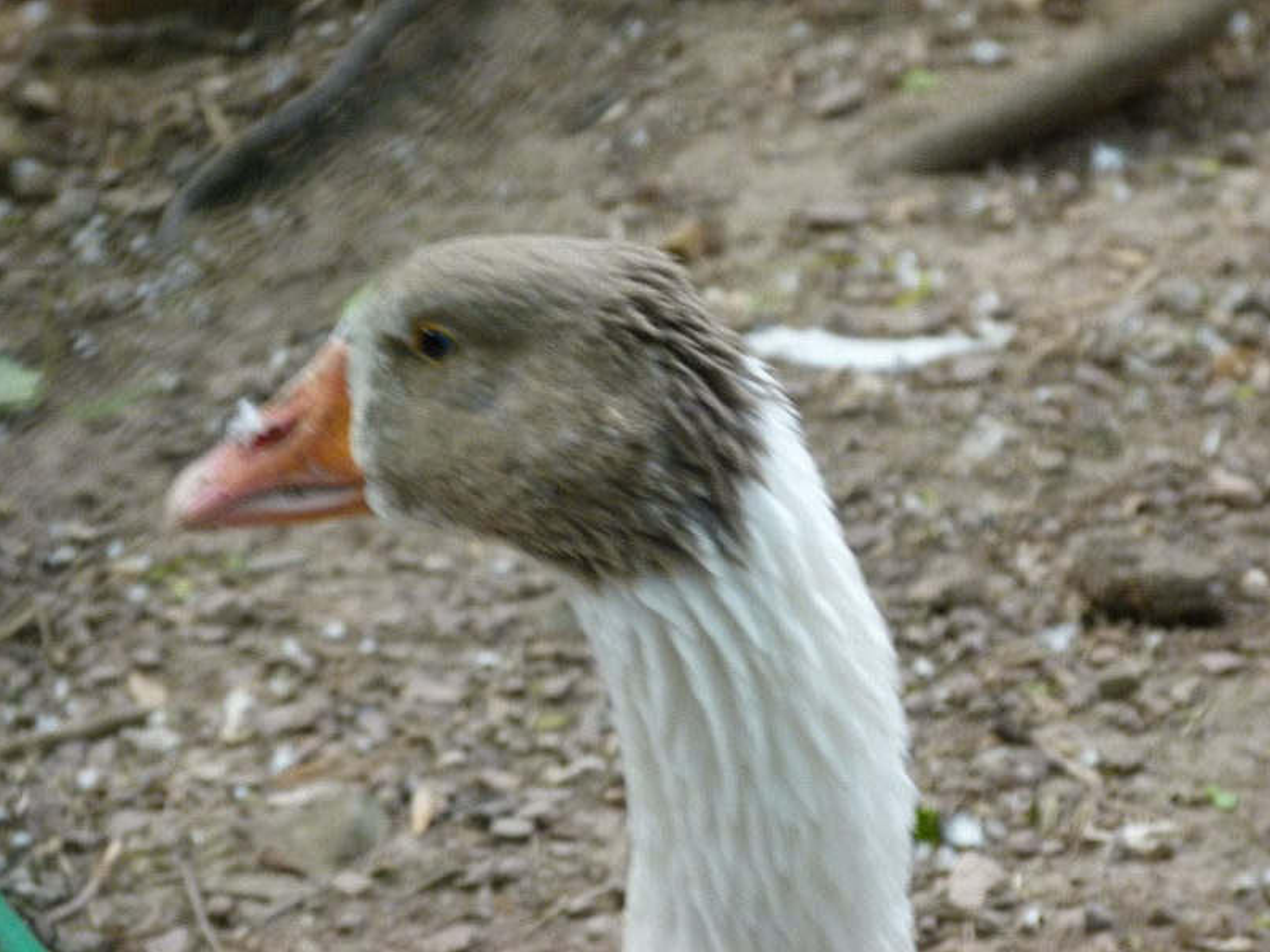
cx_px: 634
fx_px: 8843
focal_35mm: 241
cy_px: 476
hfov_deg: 8.2
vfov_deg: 6.2
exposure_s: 1/60
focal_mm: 43.3
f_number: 4
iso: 200
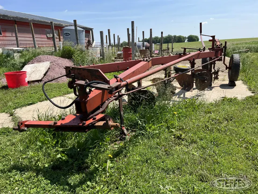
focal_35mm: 26
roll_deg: +3.8
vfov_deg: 53.1
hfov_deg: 67.3
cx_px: 129
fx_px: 194
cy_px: 97
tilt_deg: -15.3
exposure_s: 1/3165
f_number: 1.5
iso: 50
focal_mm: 5.7
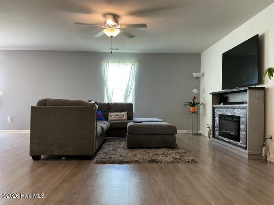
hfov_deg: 63.4
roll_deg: -0.7
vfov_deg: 49.7
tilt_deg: +1.8
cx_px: 137
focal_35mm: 28
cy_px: 102
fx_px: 222
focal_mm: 3
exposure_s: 1/60
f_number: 1.8
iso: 100
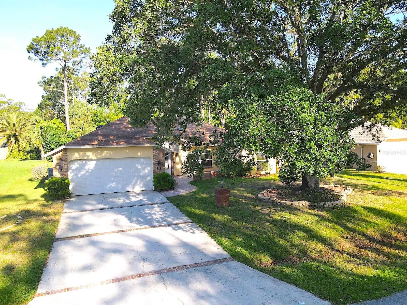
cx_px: 204
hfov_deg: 71.6
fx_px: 282
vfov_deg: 56.8
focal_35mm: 24
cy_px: 152
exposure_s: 1/250
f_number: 2.8
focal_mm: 4.5
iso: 100
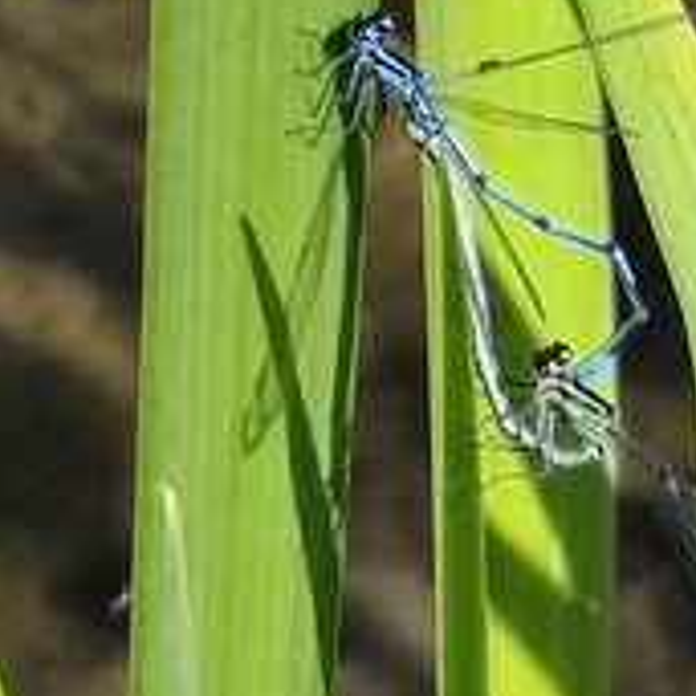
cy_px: 73
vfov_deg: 5.8
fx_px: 6915
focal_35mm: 304
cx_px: 513
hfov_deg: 5.8
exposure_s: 1/649
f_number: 1.65
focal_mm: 6.19
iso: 50
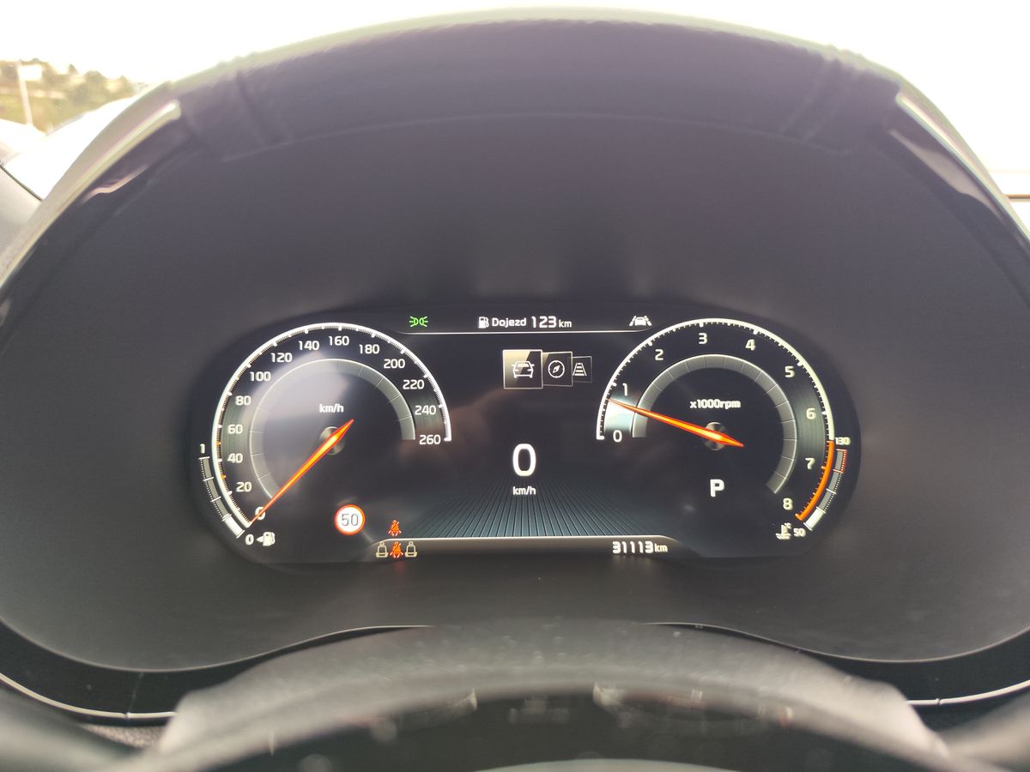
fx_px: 684
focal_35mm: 23
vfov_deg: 58.9
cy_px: 386
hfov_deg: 73.9
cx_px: 515
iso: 334
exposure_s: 1/88.9
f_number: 1.69
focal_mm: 7.01
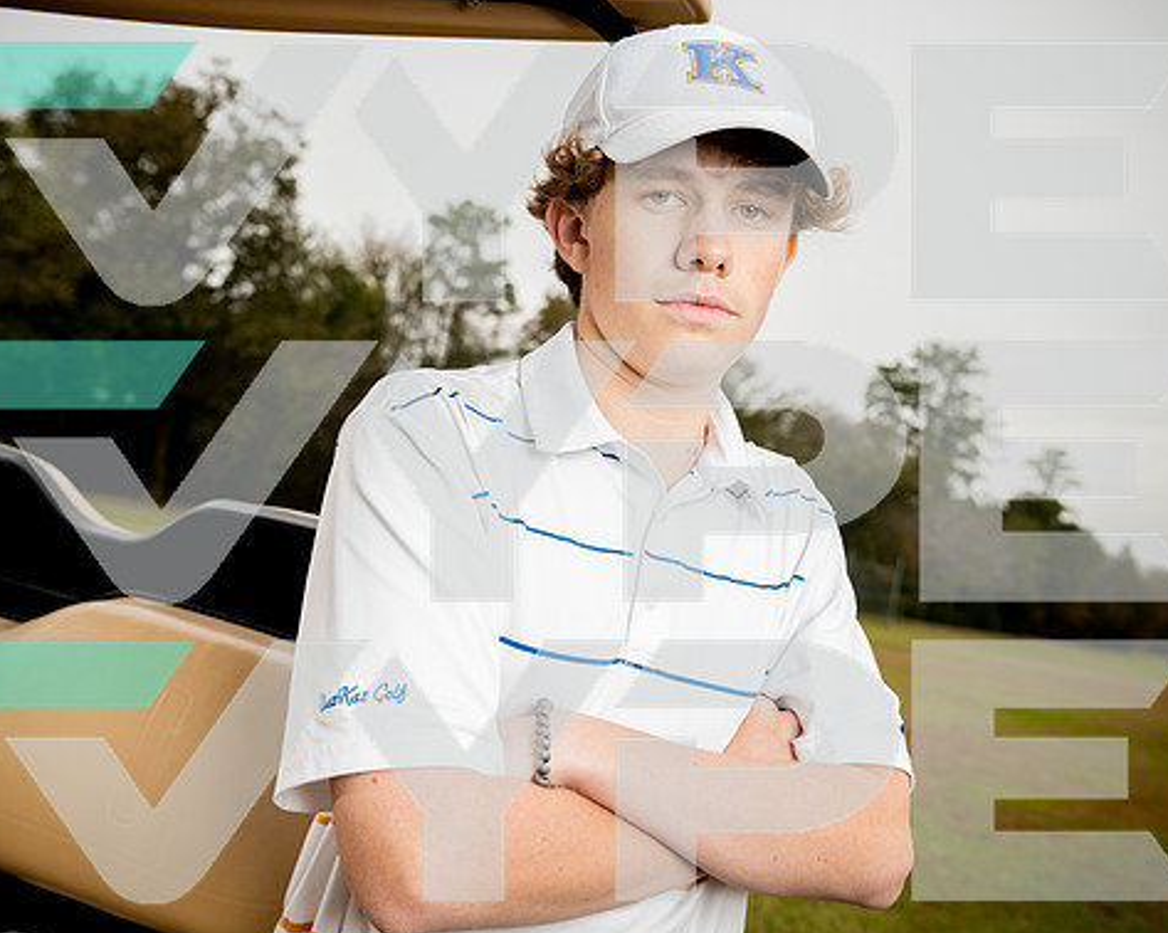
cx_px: 575
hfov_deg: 48.0
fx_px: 1313
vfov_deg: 39.1
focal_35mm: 38
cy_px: 473
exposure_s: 1/250
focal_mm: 33
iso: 200
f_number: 4.5
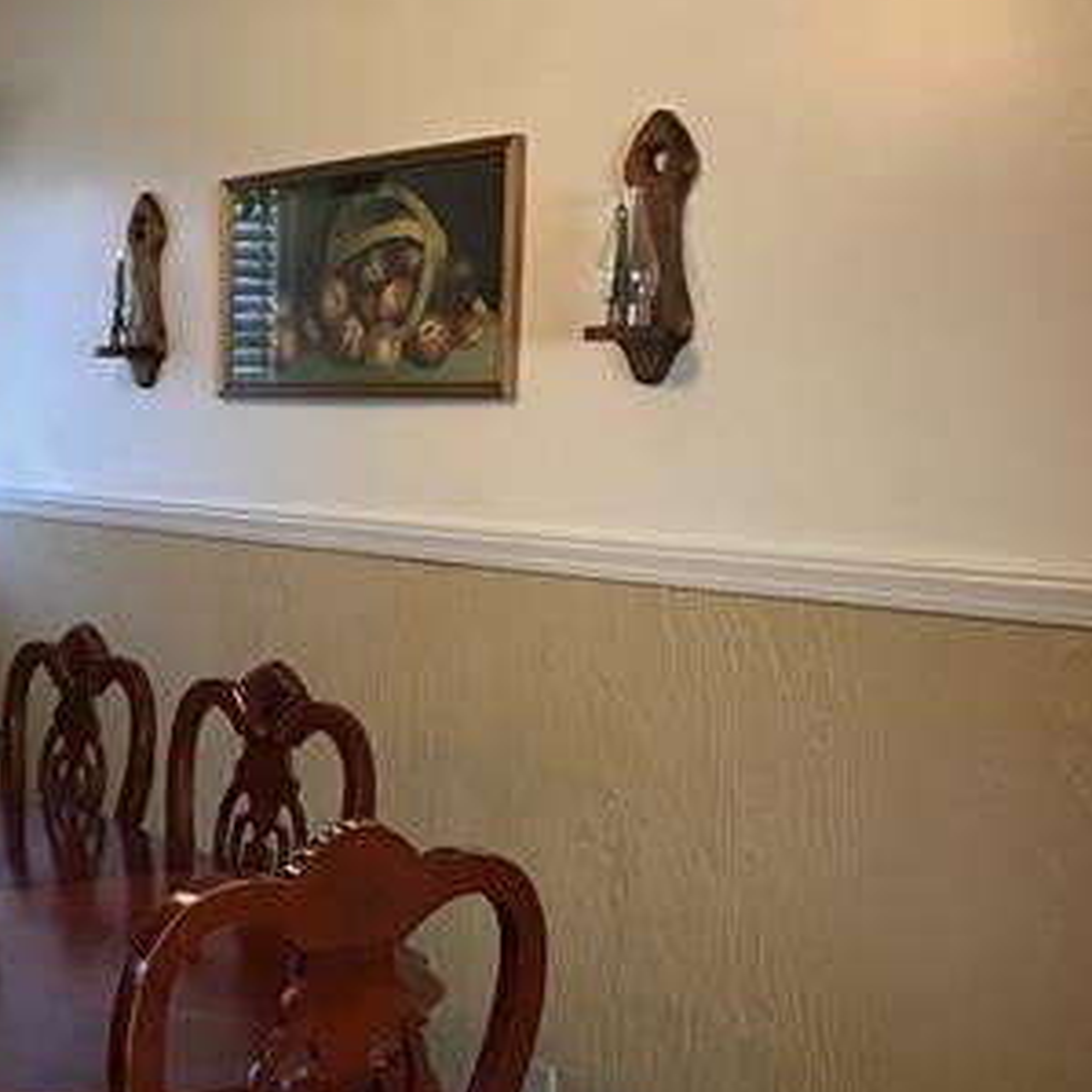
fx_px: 1892
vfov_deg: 32.1
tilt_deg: -5.6
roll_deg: +0.3
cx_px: 15
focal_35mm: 53
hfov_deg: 30.1
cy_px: 643
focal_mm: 3.99
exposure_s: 1/15
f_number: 1.8
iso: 64
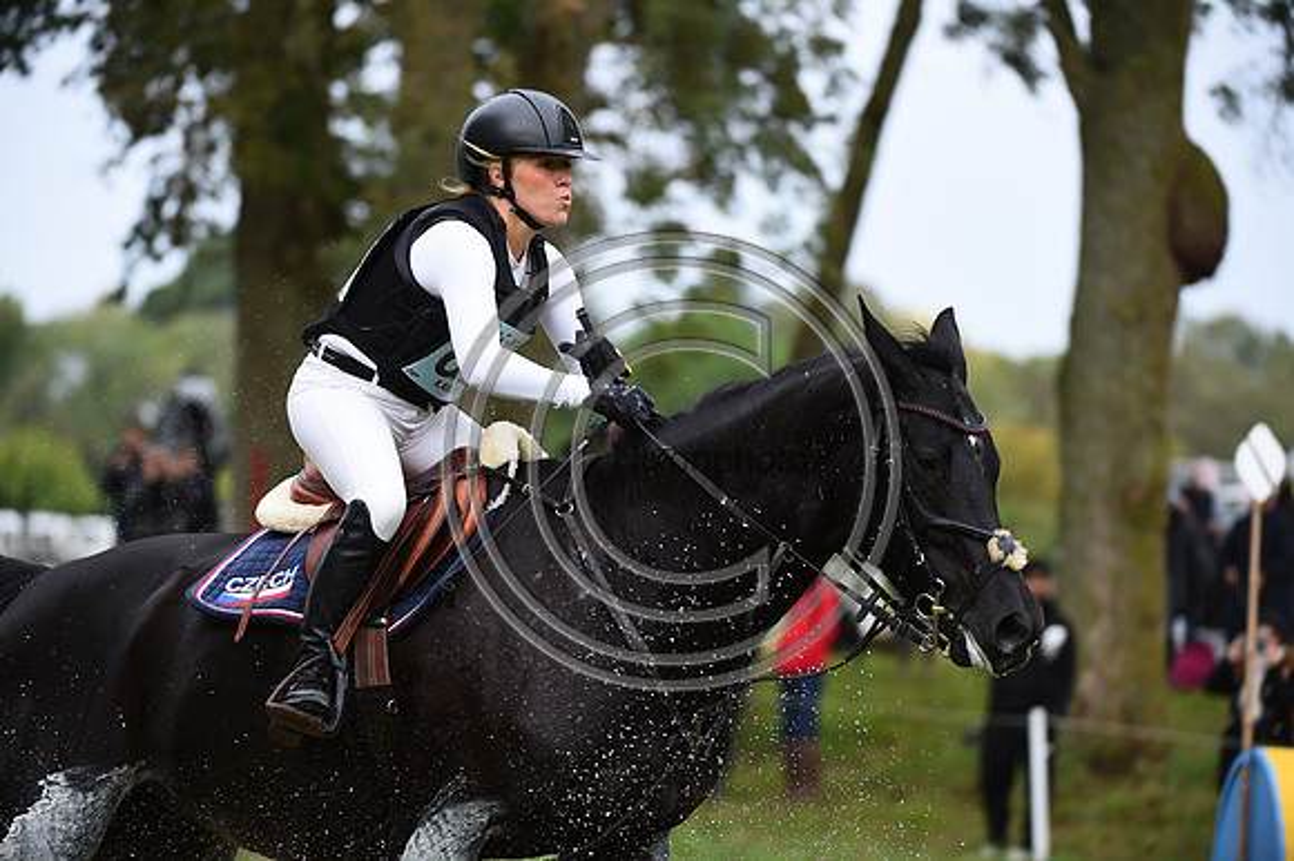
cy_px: 430
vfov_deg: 6.9
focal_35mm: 200
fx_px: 7185
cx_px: 647
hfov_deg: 10.3
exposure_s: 1/1000
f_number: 4.5
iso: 1250
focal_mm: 200
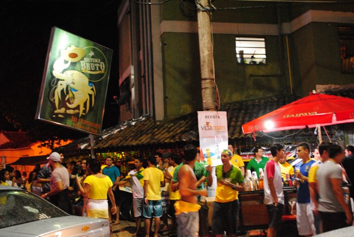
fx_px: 472
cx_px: 177
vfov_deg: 28.1
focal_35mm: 48
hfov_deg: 41.1
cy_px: 118
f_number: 5
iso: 1600
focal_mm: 32
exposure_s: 1/10
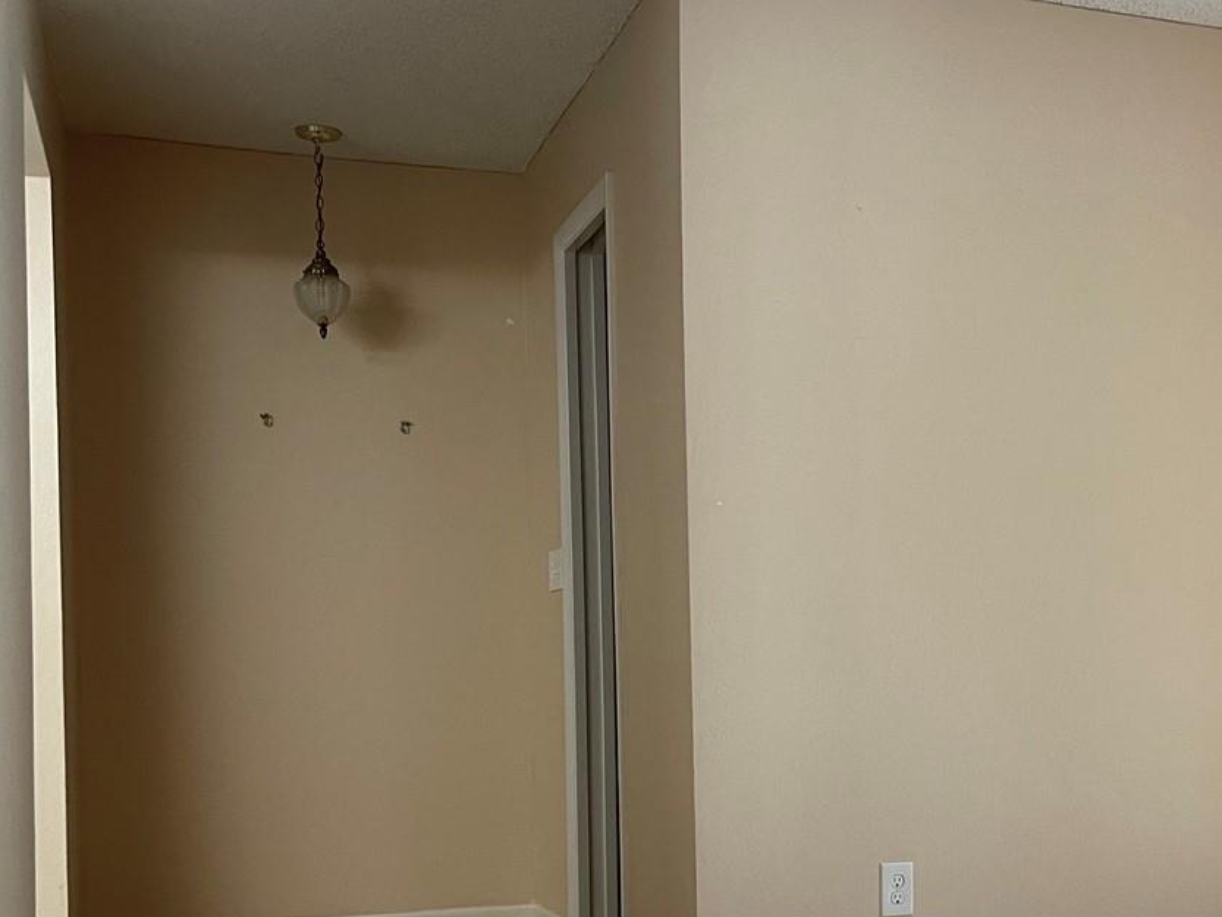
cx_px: 948
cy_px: 646
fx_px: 1695
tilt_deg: -0.5
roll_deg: +0.9
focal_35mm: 48
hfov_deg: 38.4
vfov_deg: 29.9
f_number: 1.6
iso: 100
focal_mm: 5.1
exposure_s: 1/60
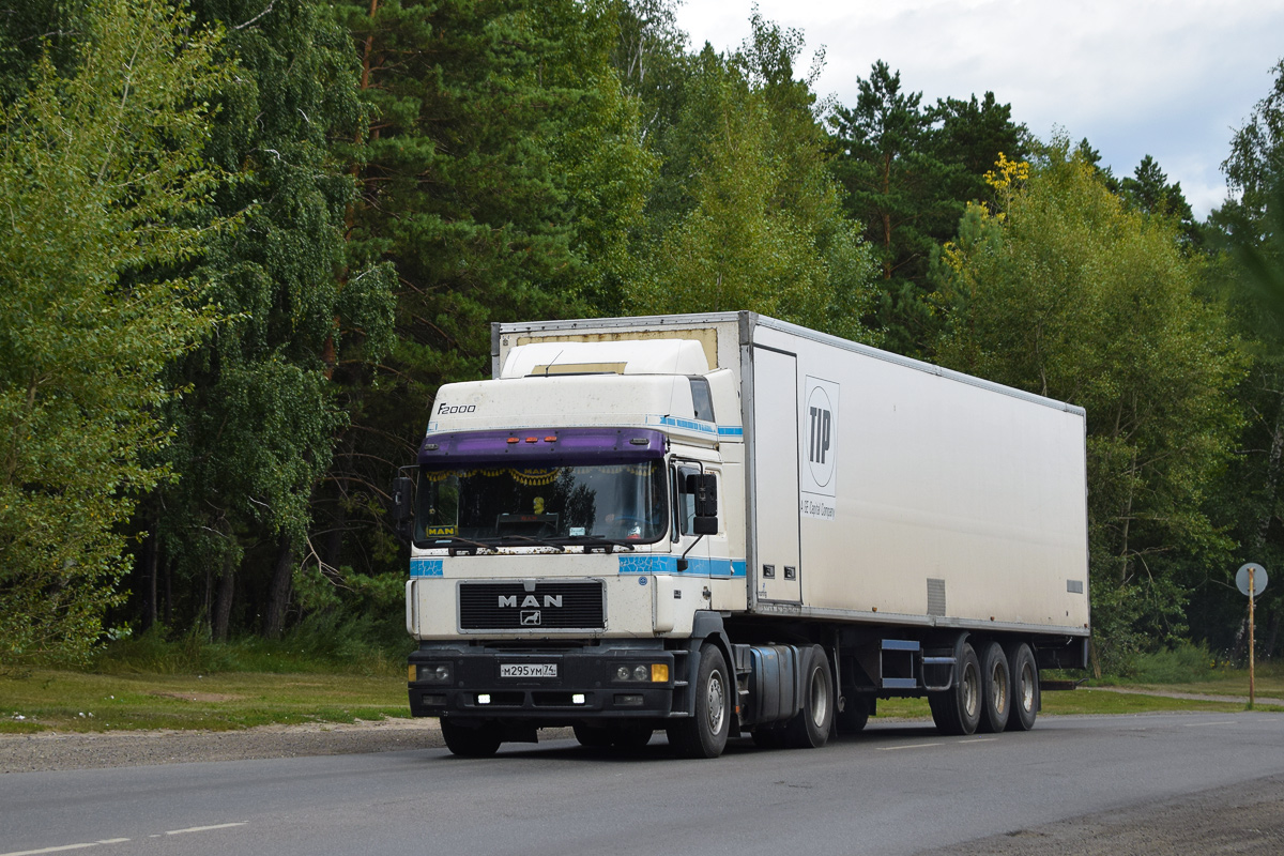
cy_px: 428
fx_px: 2942
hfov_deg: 24.6
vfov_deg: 16.6
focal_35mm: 82
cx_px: 642
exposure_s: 1/800
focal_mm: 55
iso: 200
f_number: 6.3
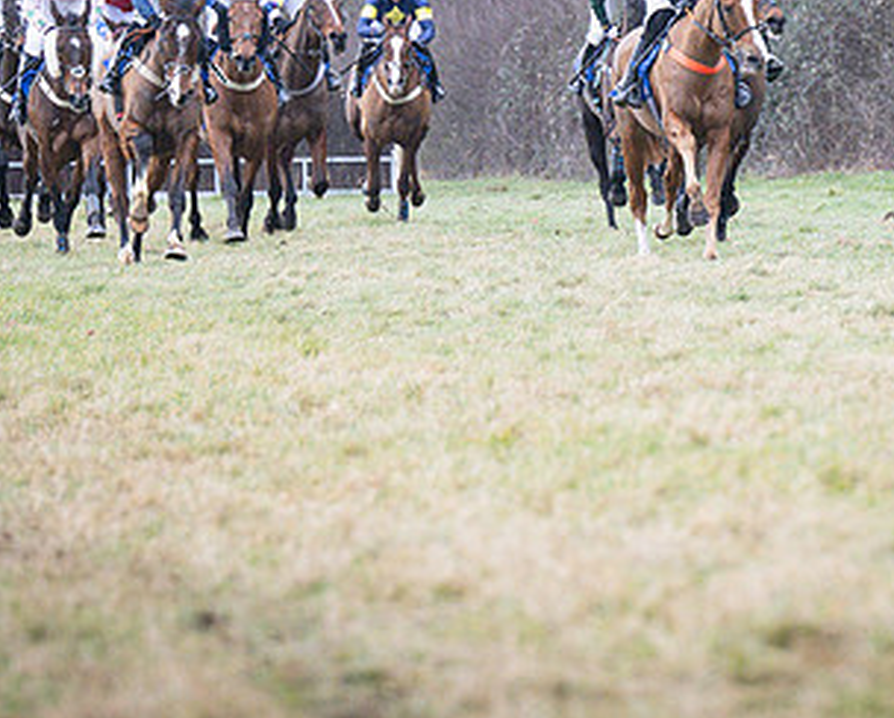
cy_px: 75
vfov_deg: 2.9
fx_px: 13935
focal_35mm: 526
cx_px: 980
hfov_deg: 3.7
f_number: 2.8
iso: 400
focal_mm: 115
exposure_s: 1/1600
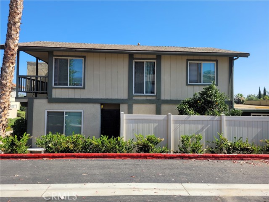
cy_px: 101
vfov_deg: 53.1
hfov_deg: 67.3
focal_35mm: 26
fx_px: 202
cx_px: 134
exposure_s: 1/1300
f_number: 1.8
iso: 40
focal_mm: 5.4
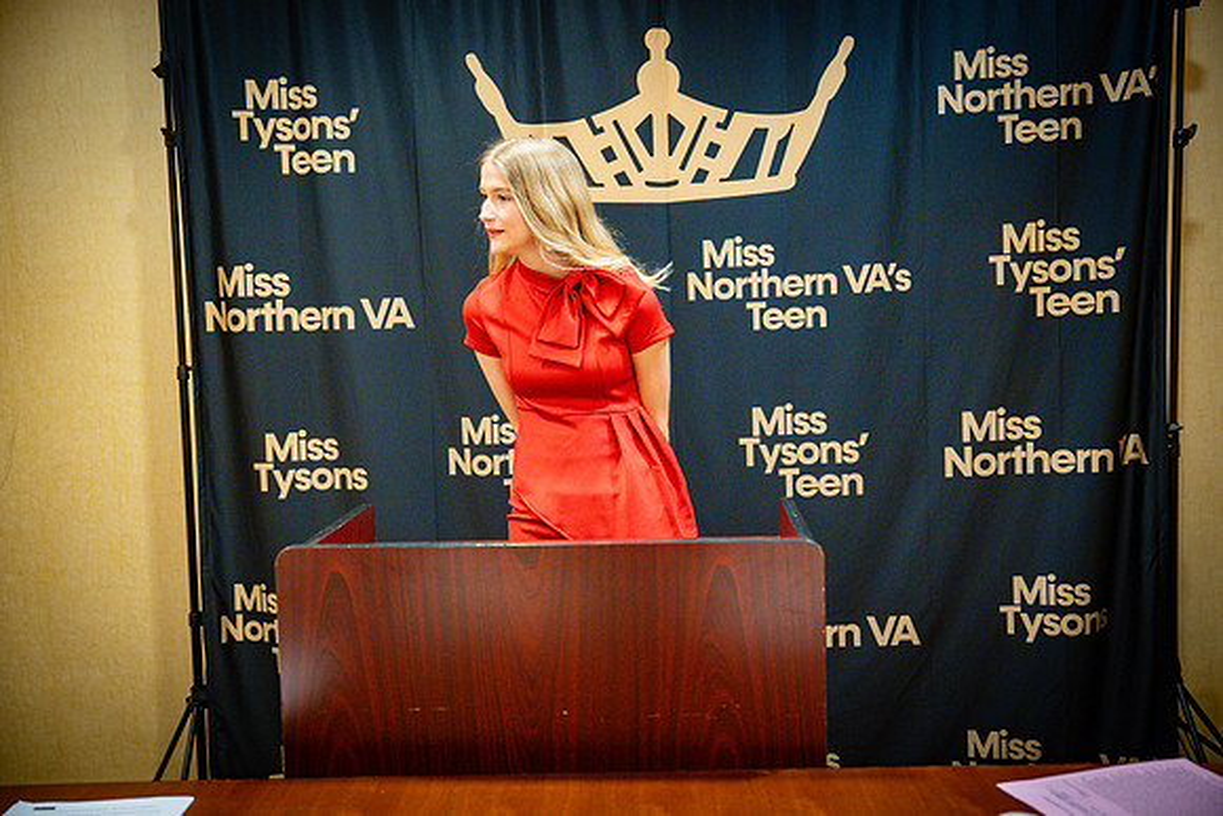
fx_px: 1257
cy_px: 408
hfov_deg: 51.9
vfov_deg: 36.0
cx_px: 612
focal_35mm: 37
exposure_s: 1/125
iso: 1600
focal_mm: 37
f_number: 2.8
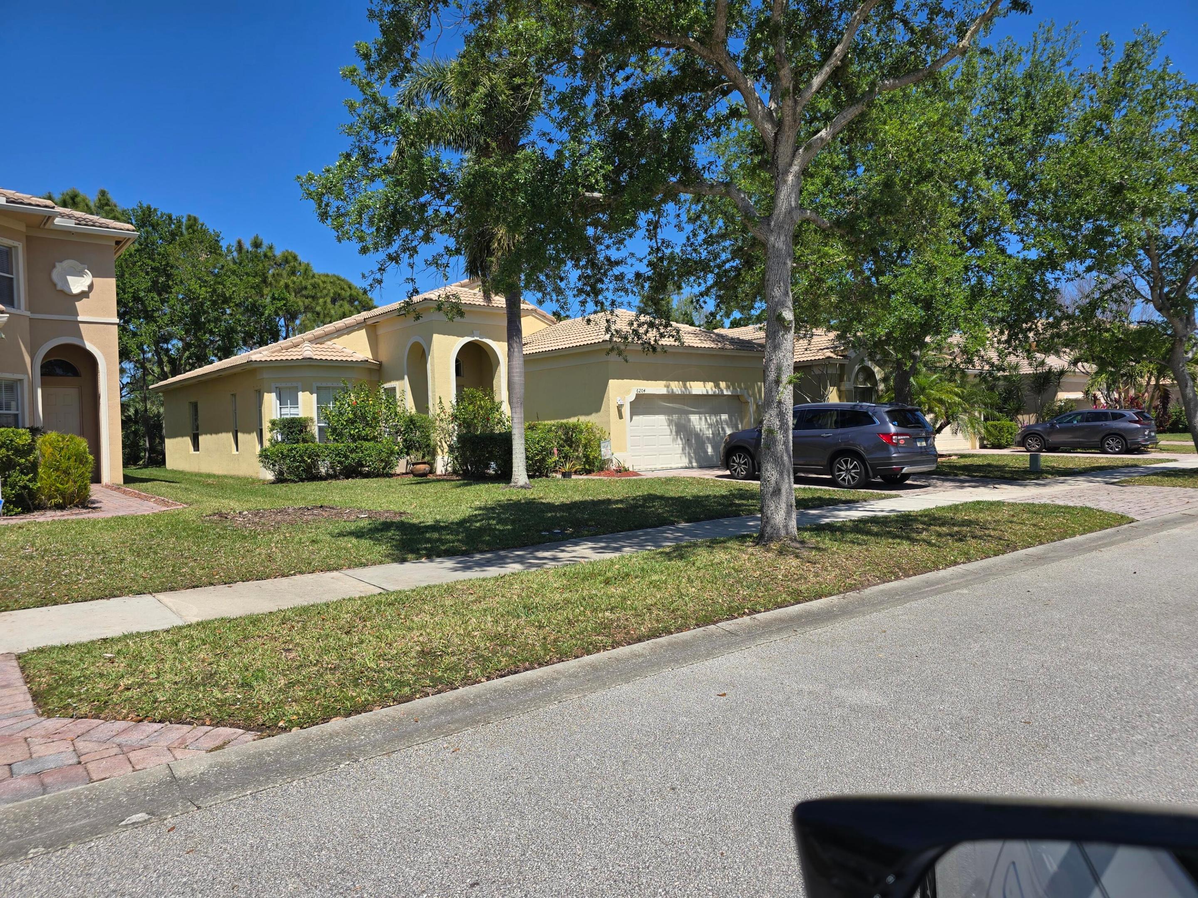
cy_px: 449
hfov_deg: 73.9
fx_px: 796
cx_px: 599
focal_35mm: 23
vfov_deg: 58.9
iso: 12
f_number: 1.7
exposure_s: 1/1016
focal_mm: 6.3
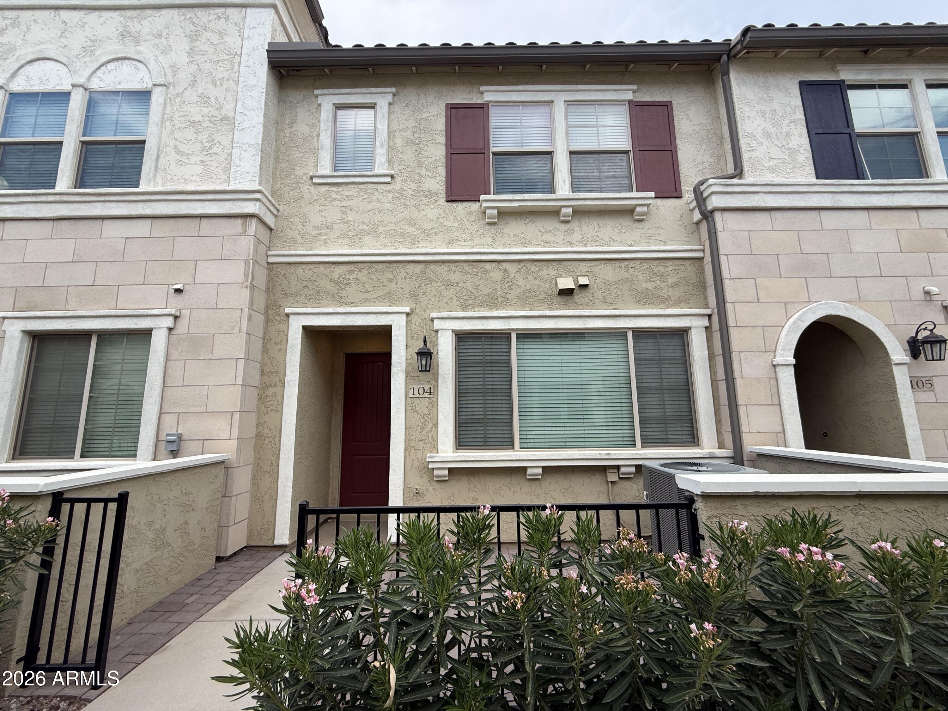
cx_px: 474
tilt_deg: +10.0
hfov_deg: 102.1
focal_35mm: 14
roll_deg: +0.2
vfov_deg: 85.7
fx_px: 383
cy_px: 356
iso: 50
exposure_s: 1/273
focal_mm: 2.22
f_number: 2.2
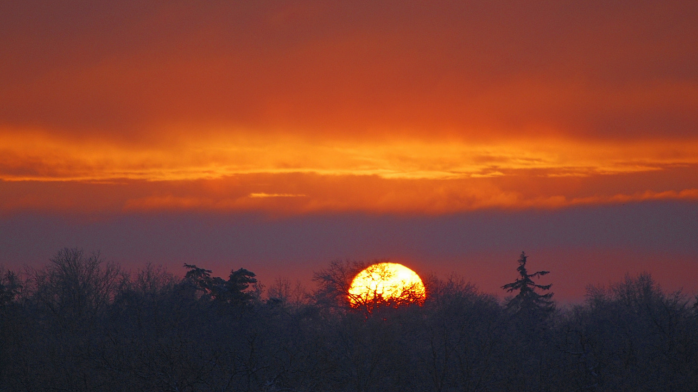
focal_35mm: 428
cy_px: 180
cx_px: 373
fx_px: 7921
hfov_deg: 5.0
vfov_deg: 2.8
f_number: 5.6
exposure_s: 1/500
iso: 250
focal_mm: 200
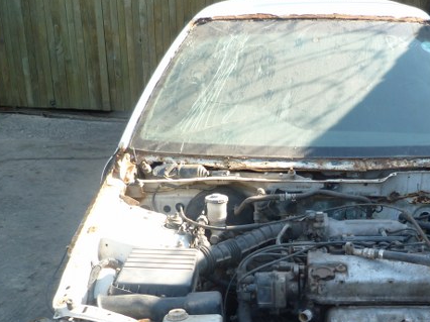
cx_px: 294
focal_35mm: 47
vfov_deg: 30.0
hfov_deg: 39.9
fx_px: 584
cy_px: 264
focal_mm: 4.5
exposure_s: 1/125
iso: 80
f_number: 2.8
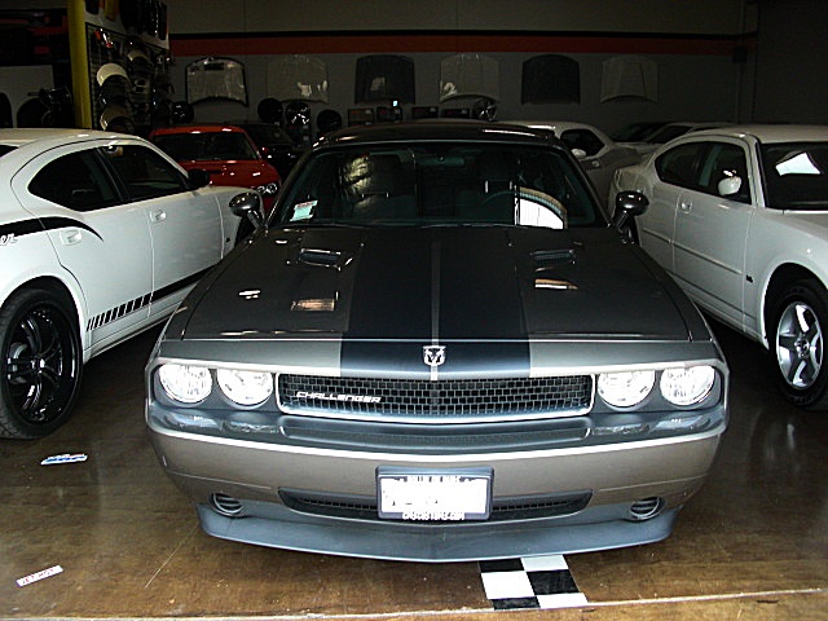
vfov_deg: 39.7
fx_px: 861
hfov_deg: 51.4
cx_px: 414
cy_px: 310
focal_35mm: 36
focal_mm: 6.3
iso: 200
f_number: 2.8
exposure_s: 1/80
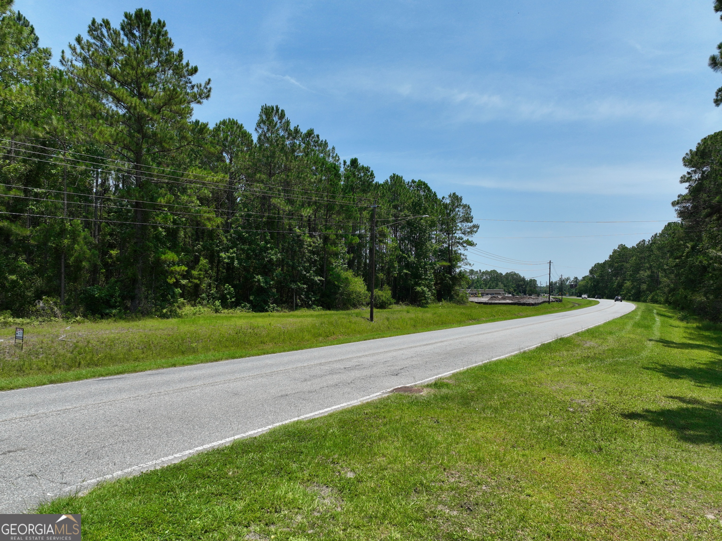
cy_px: 270
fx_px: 500
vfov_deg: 56.8
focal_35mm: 24
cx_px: 361
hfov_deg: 71.6
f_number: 2.8
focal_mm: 12.29
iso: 100
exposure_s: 1/2000
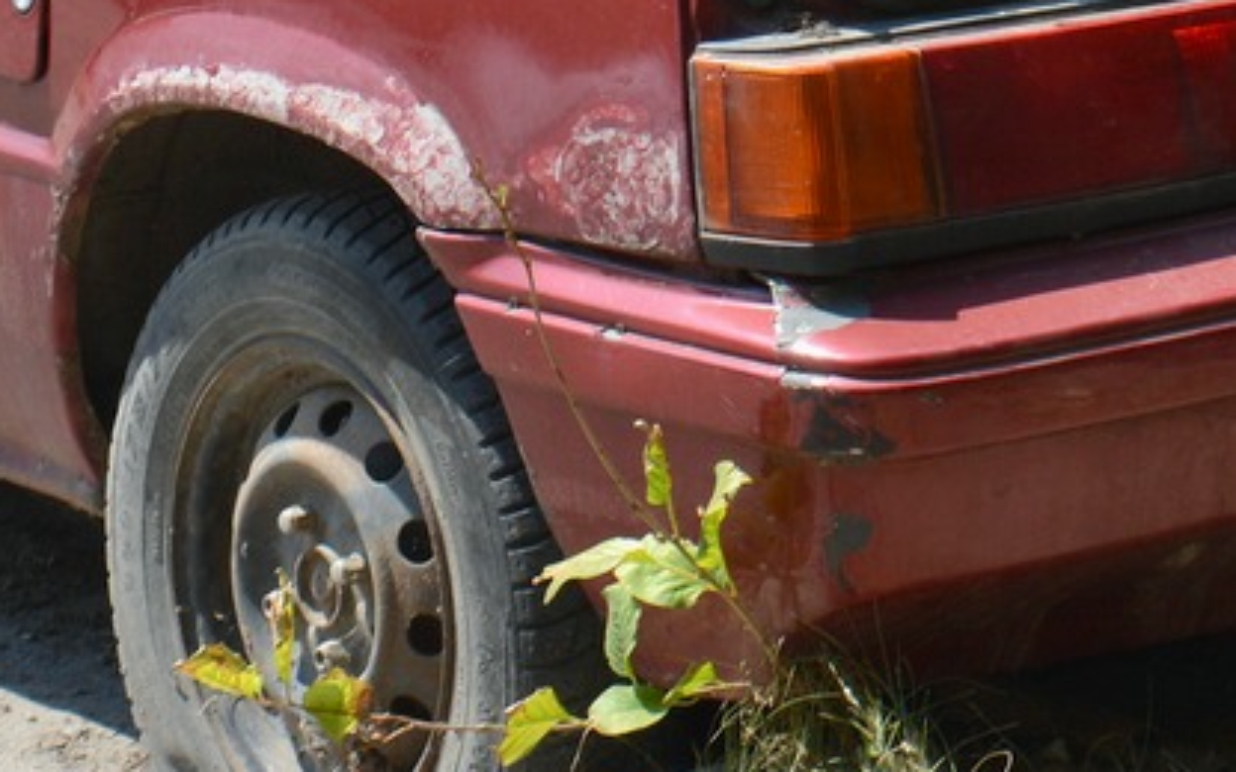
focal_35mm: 121
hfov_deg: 17.2
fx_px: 4076
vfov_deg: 10.5
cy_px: -377
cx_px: 637
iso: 110
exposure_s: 1/250
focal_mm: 22
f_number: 8
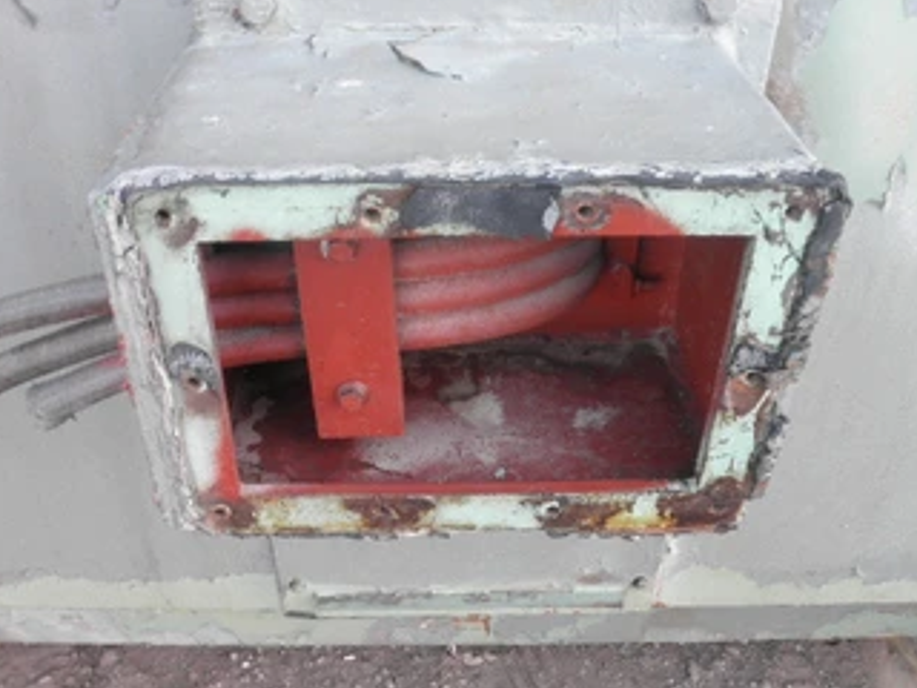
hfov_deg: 52.5
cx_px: 416
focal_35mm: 35
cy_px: 384
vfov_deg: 40.6
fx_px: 927
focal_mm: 5
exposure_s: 1/30
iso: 64
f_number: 3
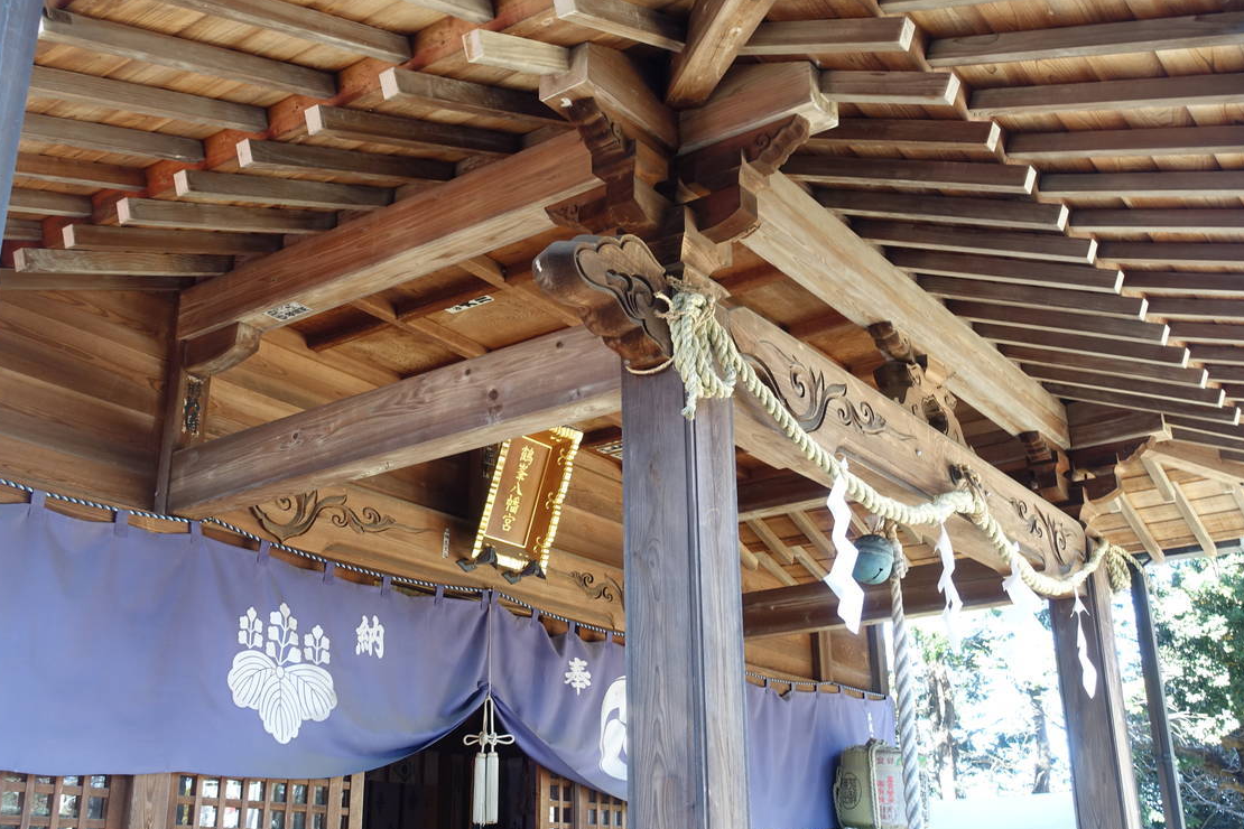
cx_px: 603
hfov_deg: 48.5
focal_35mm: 40
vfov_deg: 33.4
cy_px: 398
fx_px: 1382
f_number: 4
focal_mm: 13.53
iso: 200
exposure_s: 1/40
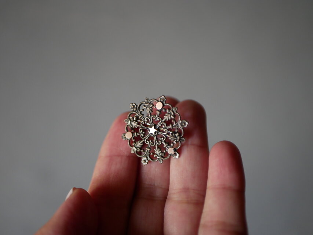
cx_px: 156
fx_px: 452
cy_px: 118
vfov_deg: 29.1
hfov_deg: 38.2
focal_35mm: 50
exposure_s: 1/125
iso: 800
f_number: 1.7
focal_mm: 25
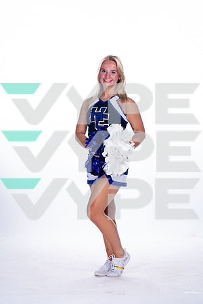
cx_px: 102
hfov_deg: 11.9
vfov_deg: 17.8
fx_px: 973
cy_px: 152
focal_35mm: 115
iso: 800
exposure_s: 1/250
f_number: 5.6
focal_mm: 115
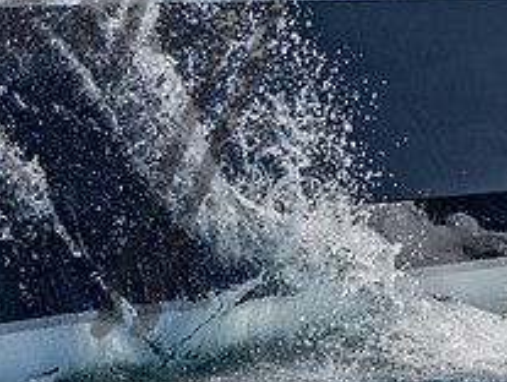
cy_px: -223
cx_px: 45
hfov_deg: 1.8
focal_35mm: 1131
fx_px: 16594
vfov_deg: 1.3
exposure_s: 1/2500
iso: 320
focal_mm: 220
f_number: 5.6
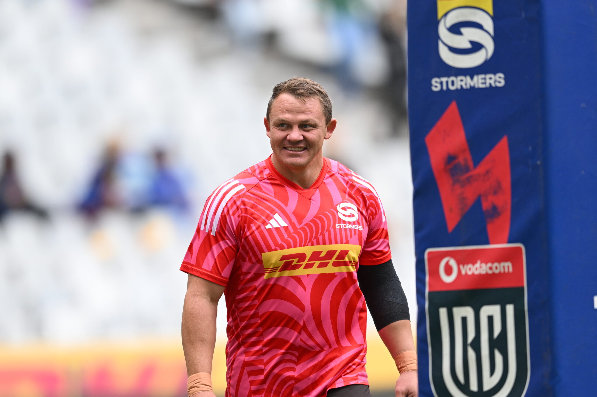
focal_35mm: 600
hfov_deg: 3.4
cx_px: 298
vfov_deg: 2.3
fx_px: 9946
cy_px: 198
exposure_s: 1/1600
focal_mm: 400
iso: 720
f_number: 2.8
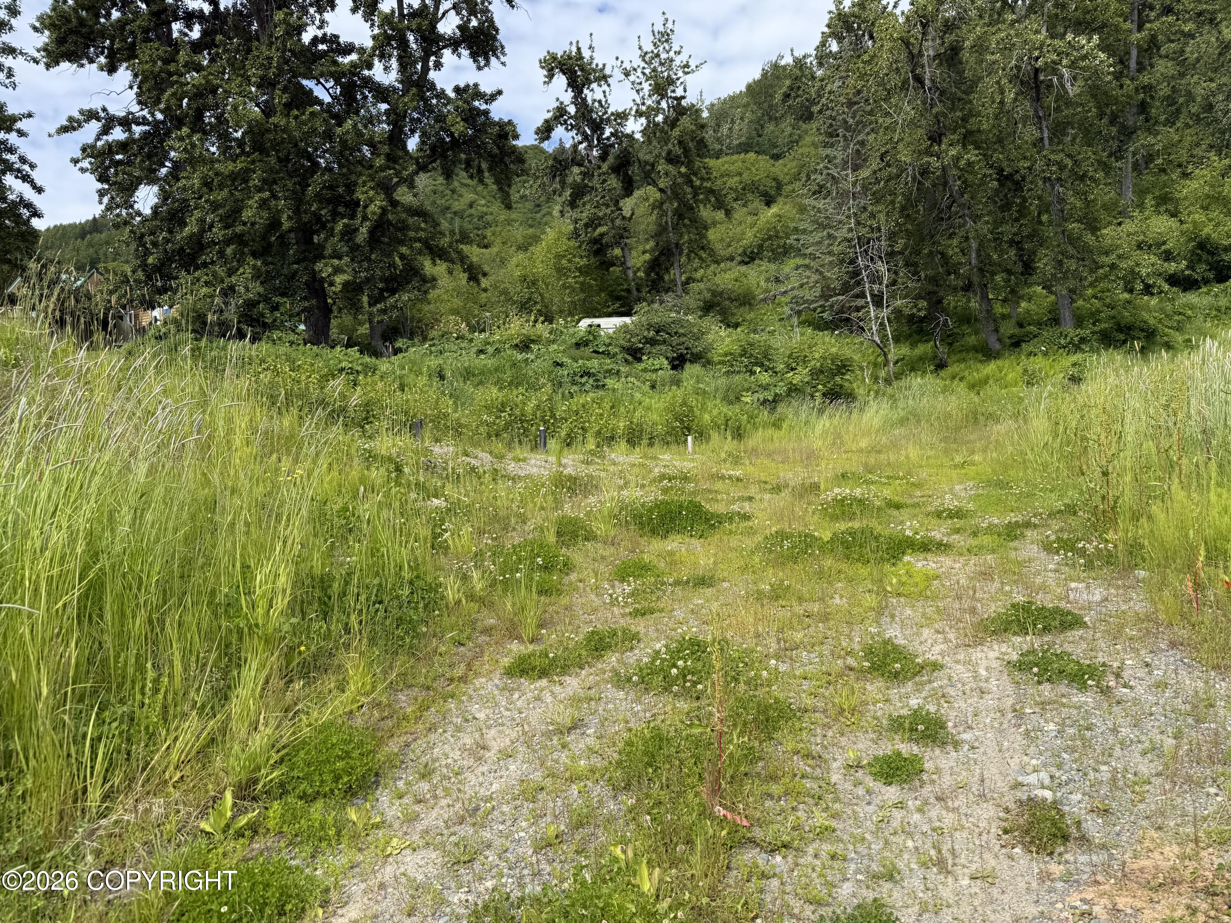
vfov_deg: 56.8
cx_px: 616
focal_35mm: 24
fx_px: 853
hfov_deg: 71.6
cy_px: 462
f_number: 1.78
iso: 80
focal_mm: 6.76
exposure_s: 1/2801
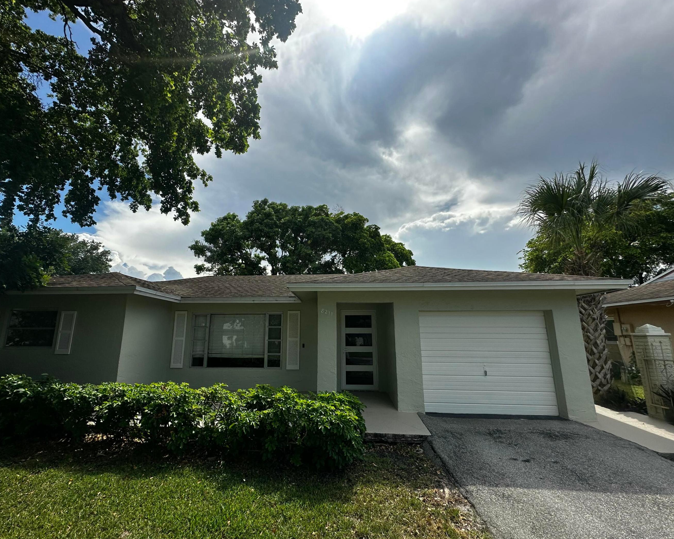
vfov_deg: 84.0
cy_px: 275
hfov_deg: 96.7
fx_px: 299
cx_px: 321
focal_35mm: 15
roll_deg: +0.3
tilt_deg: +11.9
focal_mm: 2.22
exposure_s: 1/2053
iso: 50
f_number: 2.2
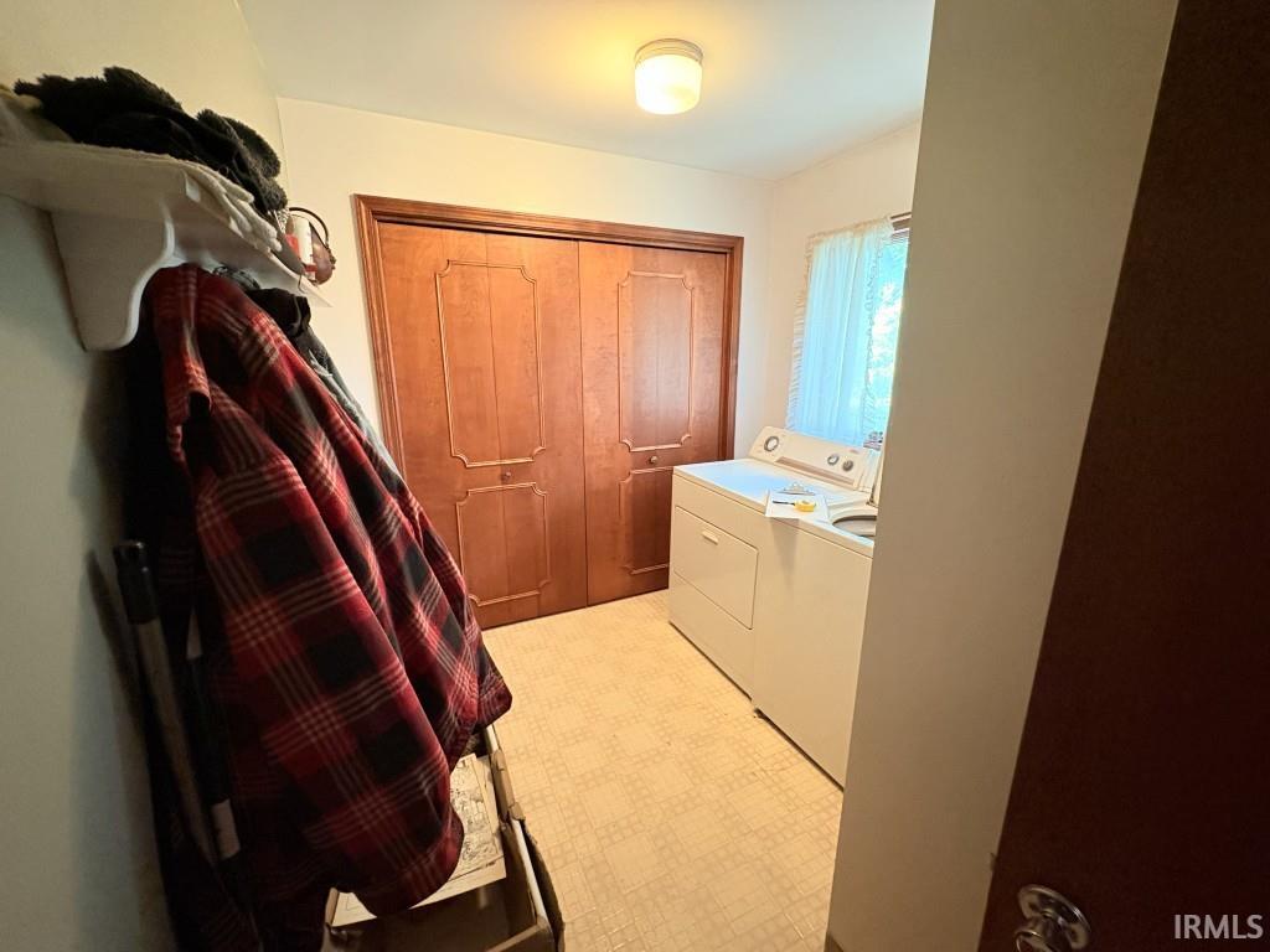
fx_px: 514
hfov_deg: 102.1
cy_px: 476
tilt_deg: -14.1
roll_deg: +0.3
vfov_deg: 85.7
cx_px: 635
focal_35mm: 14
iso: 640
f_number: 2.2
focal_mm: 2.22
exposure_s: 1/40
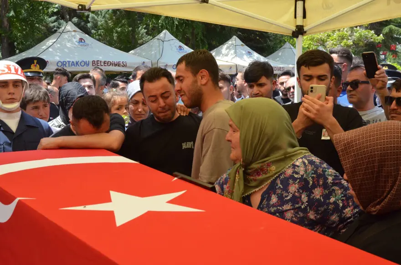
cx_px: 200
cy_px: 132
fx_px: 467
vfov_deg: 31.7
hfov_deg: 46.5
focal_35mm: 42
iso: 1600
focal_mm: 28
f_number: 14
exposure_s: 1/800
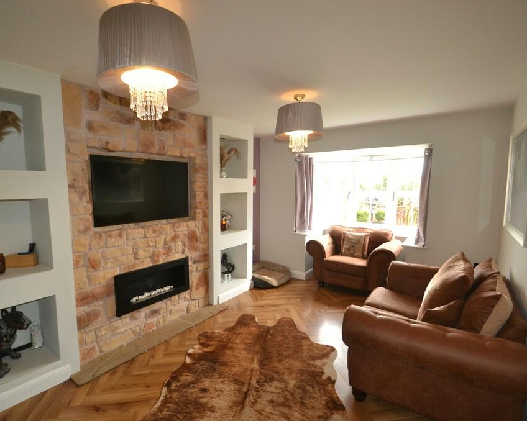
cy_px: 210
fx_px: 265
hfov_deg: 89.6
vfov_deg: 77.0
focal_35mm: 17
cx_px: 253
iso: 500
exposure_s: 1/60
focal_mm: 10
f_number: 3.5
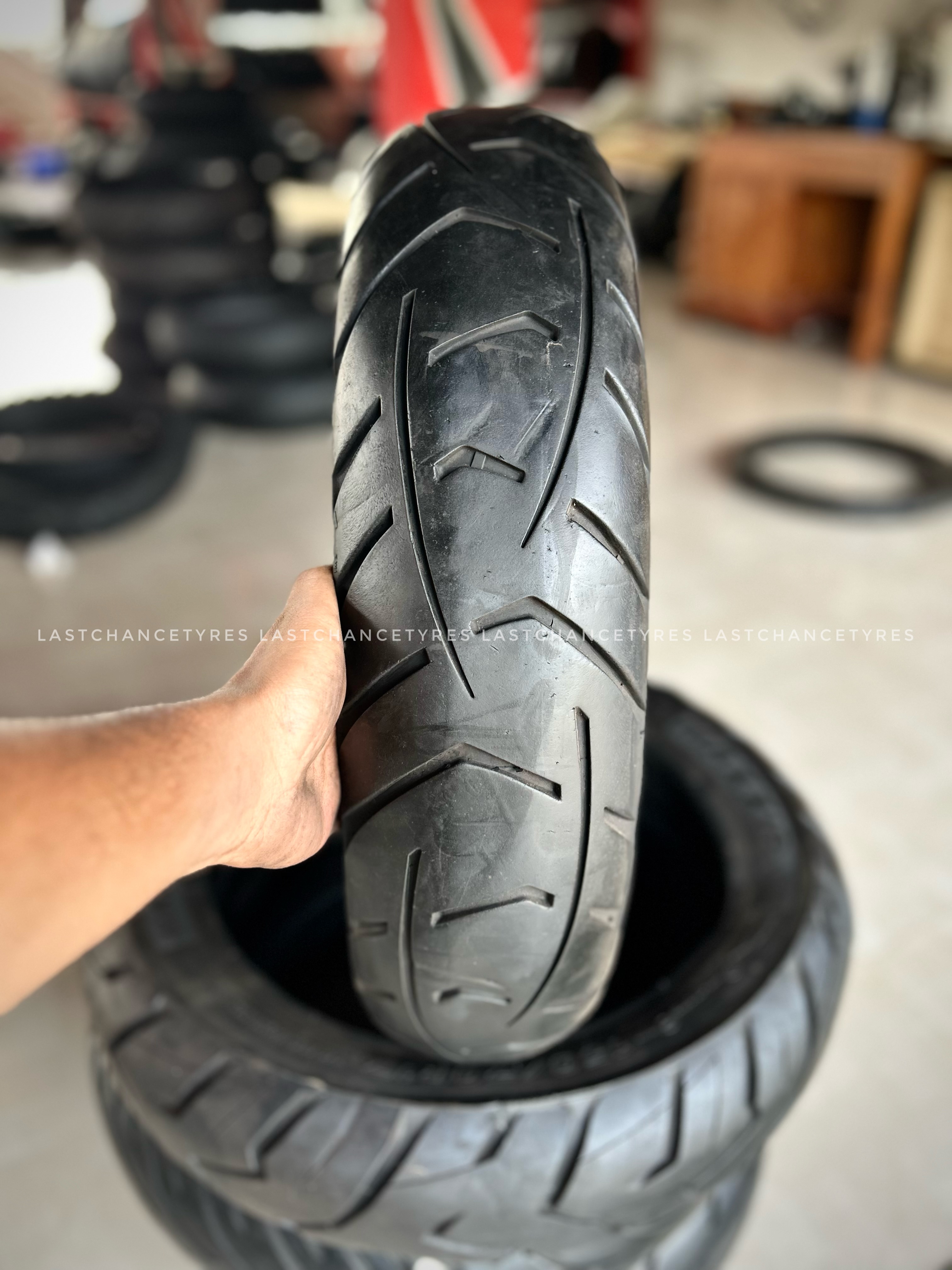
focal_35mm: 26
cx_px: 476
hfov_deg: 53.1
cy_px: 635
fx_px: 953
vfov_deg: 67.3
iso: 125
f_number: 1.5
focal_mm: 5.7
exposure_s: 1/98
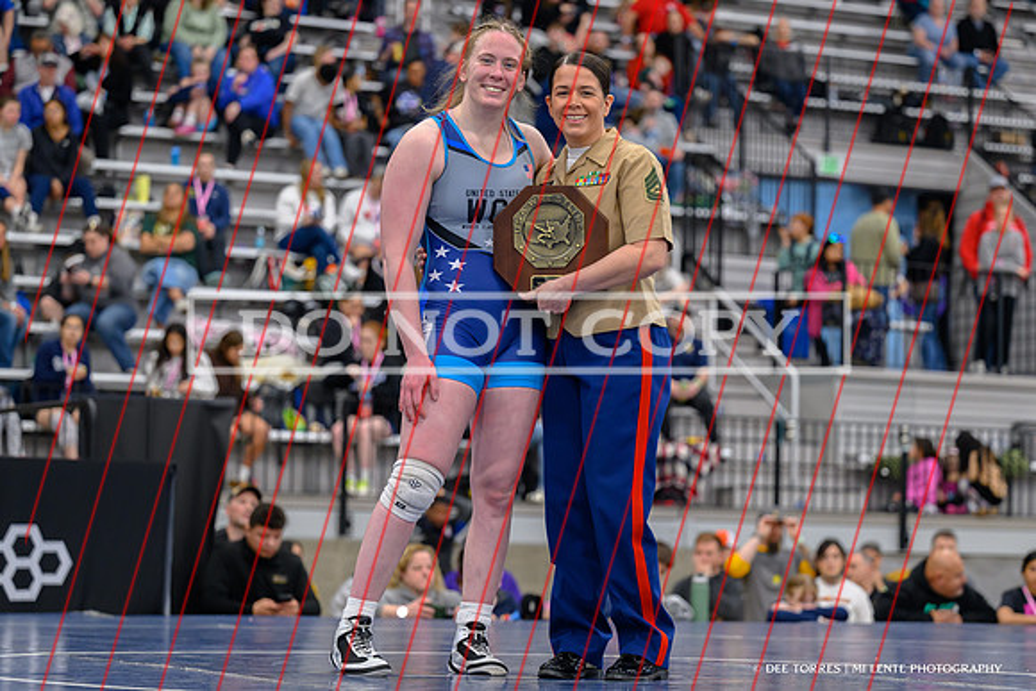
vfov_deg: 13.0
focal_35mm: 106
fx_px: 3037
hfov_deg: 19.4
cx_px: 562
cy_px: 360
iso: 1800
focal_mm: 90
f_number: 2.8
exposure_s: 1/800
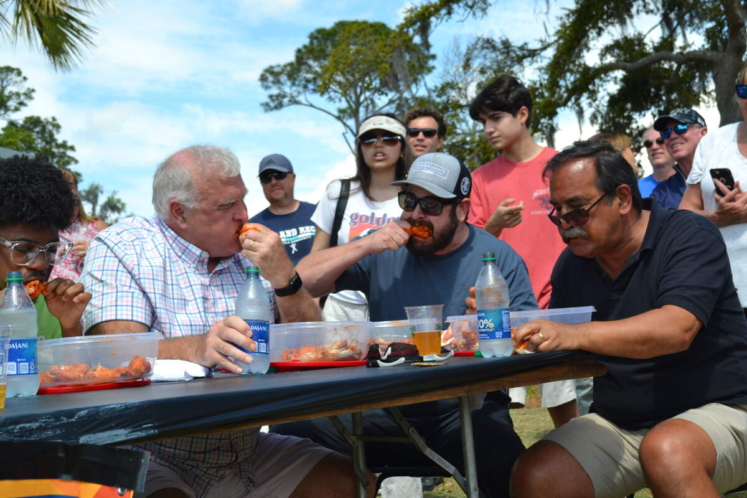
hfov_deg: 37.9
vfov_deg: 25.8
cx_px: 374
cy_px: 249
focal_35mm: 52
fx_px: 1089
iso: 100
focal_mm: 35
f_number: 7.1
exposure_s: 1/200
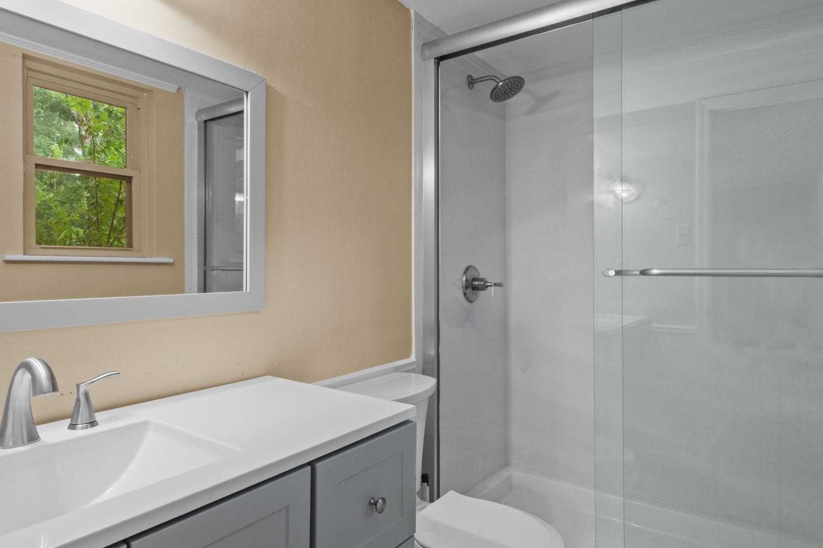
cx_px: 399
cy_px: 271
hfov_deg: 78.6
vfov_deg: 57.2
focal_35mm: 22
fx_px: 503
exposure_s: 1/2
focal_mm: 10
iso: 400
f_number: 10
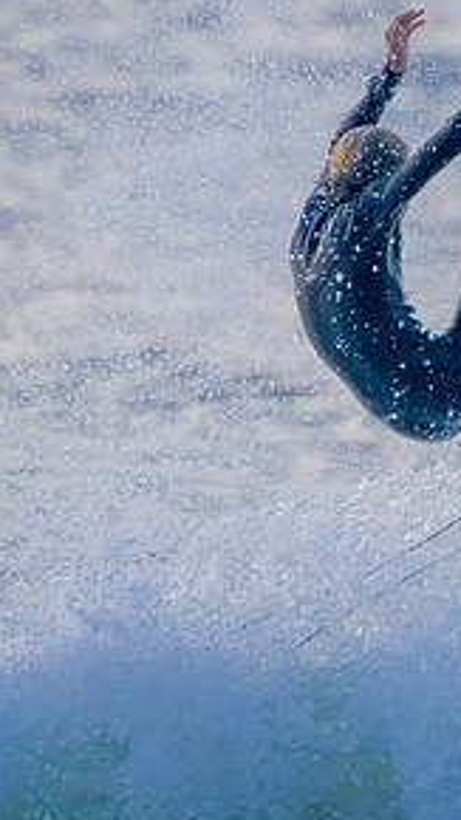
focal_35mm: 2093
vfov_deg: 1.0
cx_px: 817
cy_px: 383
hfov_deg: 0.6
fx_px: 45510
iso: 1800
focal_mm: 1000
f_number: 11
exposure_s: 1/2000
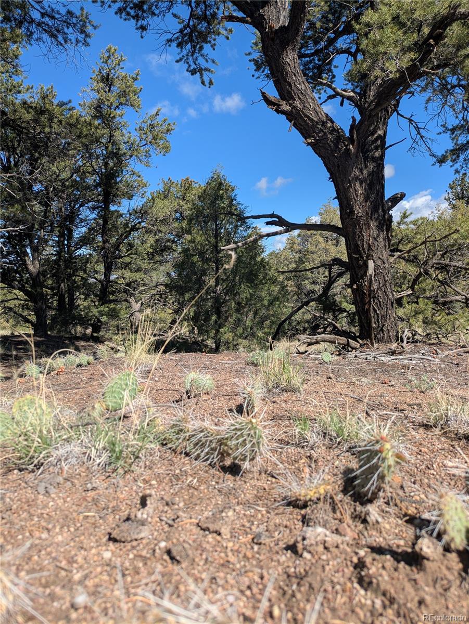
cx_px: 234
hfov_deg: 54.9
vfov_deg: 69.4
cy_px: 312
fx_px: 451
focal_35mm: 25
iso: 42
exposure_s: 1/1513
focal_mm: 5.43
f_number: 1.89
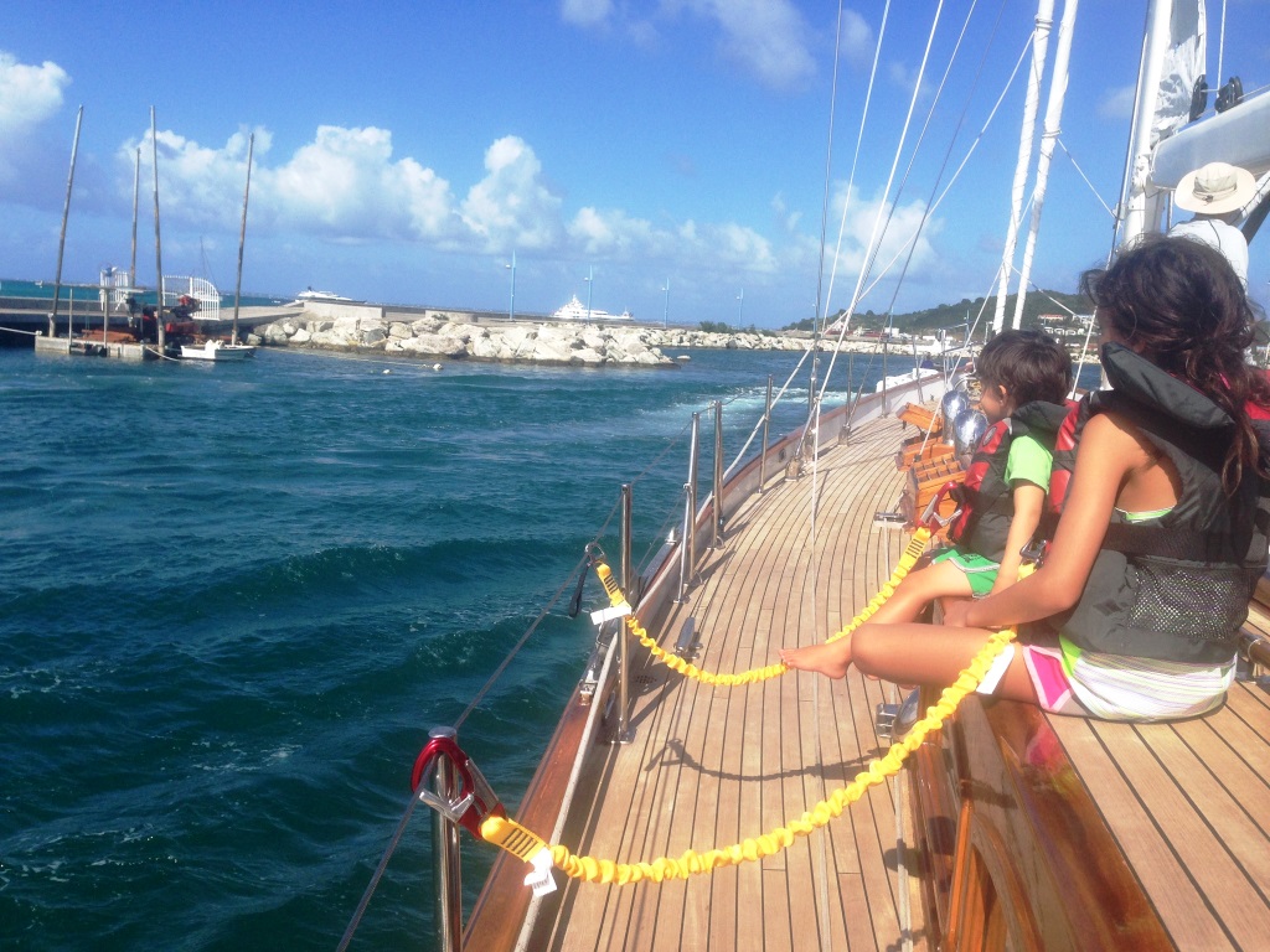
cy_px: 476
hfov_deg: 55.4
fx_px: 1211
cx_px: 635
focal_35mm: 33
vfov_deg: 42.9
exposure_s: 1/2088
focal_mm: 4.12
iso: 50
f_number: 2.4
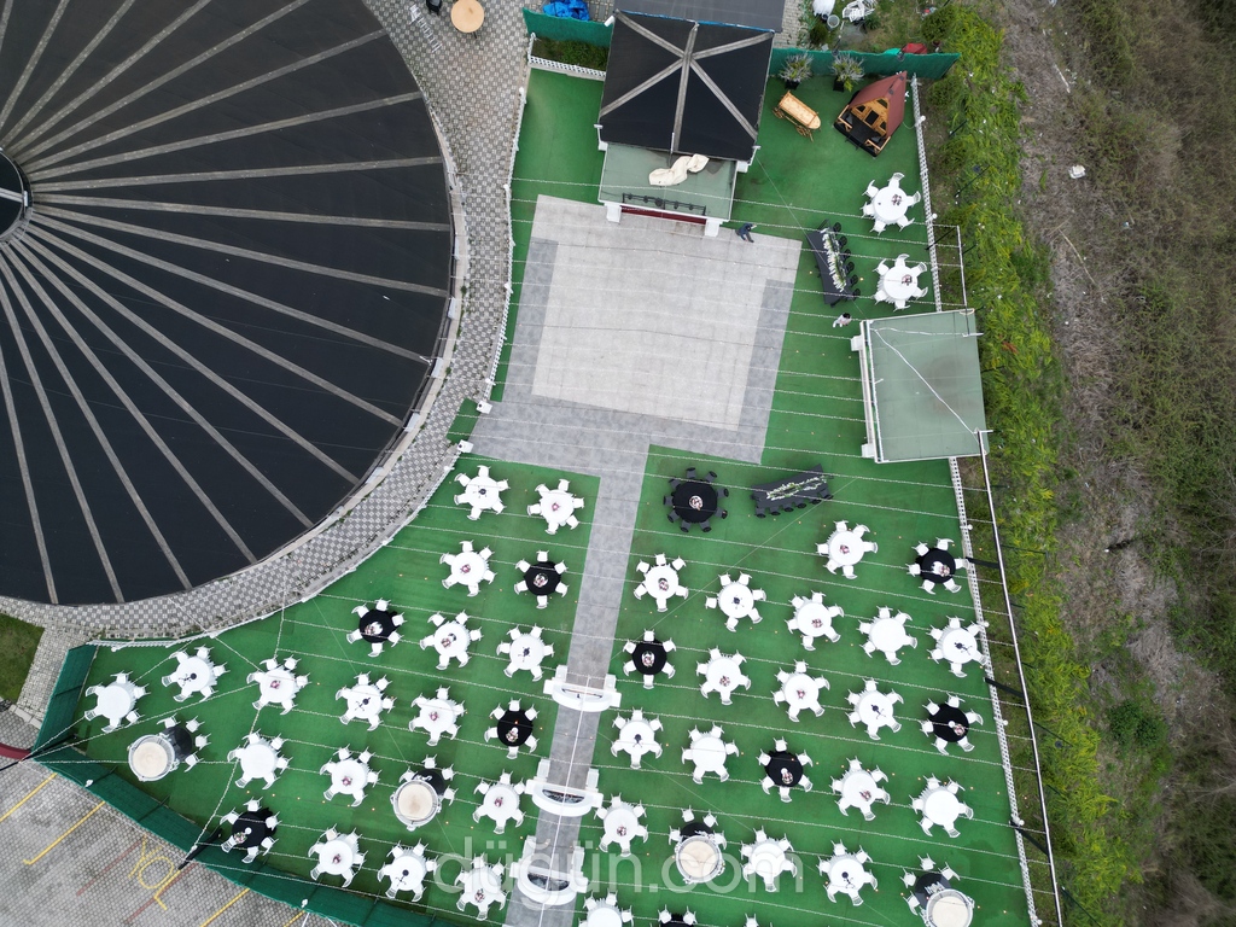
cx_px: 618
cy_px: 464
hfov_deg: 71.6
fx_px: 857
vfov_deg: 56.8
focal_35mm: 24
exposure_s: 1/250
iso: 150
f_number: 1.7
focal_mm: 6.72
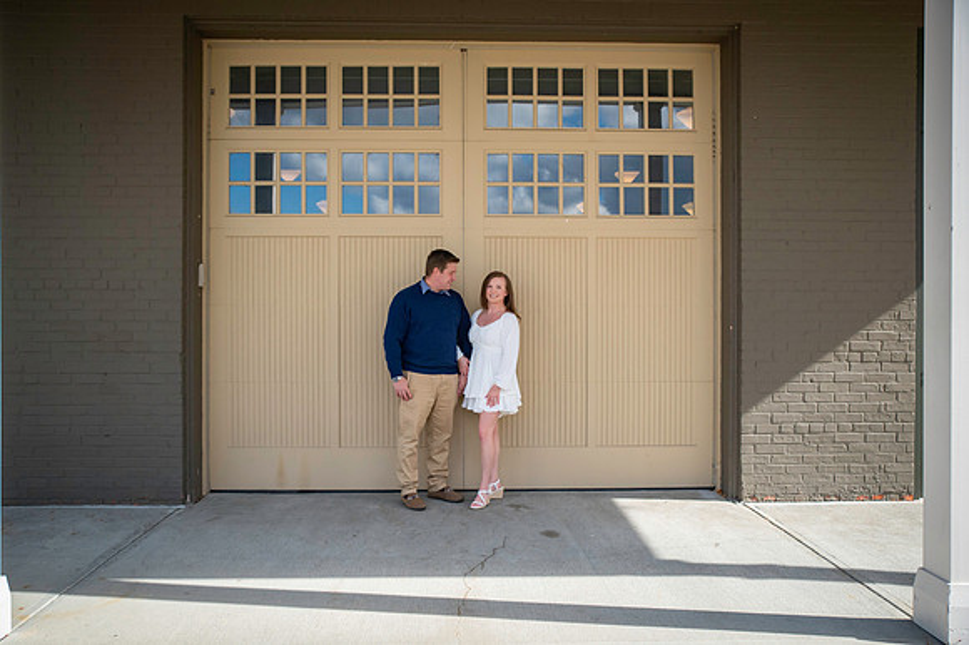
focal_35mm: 32
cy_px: 322
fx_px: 869
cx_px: 484
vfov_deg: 40.7
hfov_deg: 58.3
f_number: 3.5
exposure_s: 1/5000
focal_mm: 32
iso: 1250
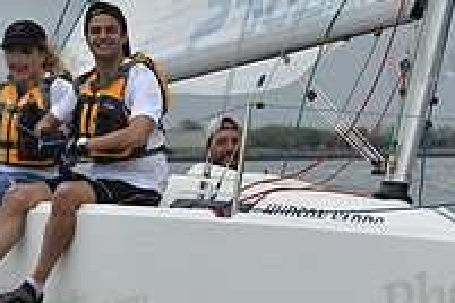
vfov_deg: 5.0
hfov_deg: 7.5
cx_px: 267
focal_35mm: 274
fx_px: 3463
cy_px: 184
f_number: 7.1
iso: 400
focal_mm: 95
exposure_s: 1/800
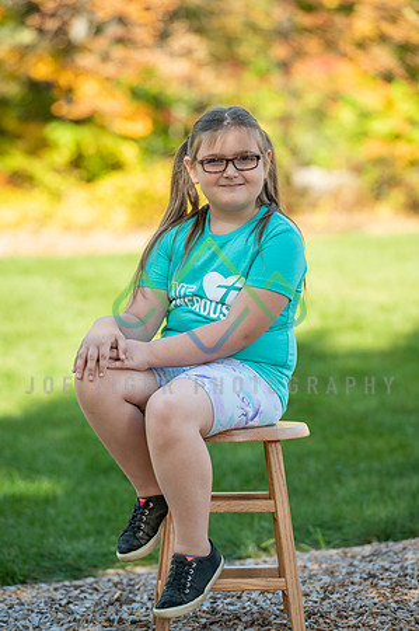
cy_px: 316
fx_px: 3499
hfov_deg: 6.9
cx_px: 210
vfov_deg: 10.3
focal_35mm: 200
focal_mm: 200
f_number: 6.3
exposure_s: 1/200
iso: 100
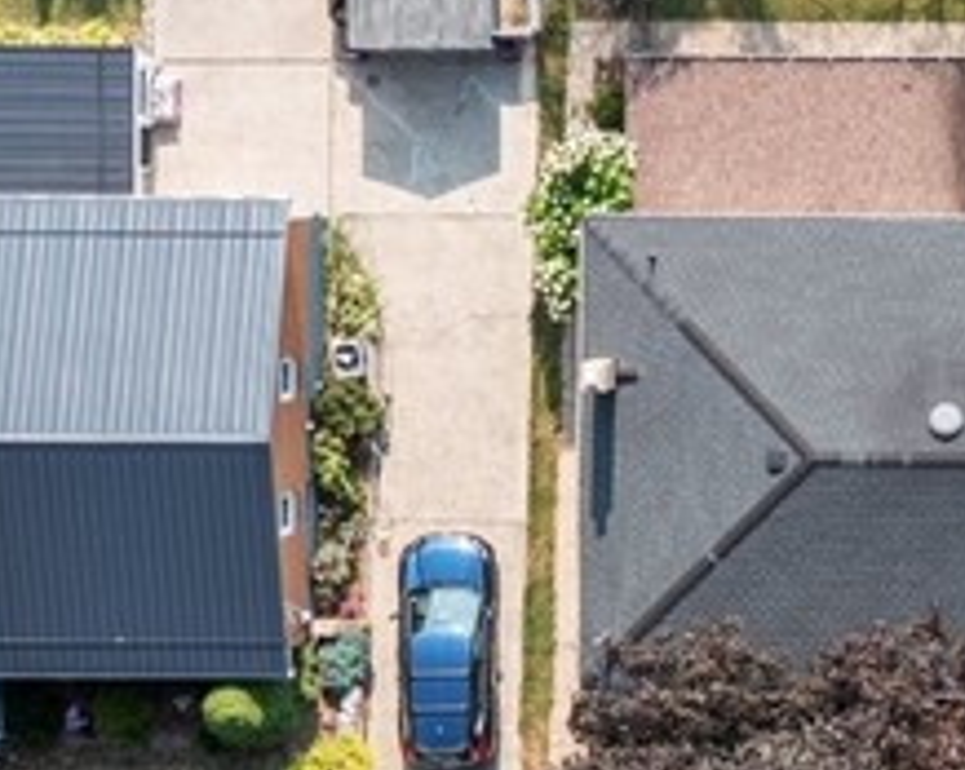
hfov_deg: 14.4
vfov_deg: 11.7
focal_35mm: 131
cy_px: 223
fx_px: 3738
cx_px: 1018
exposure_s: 1/240
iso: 100
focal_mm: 10.26
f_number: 5
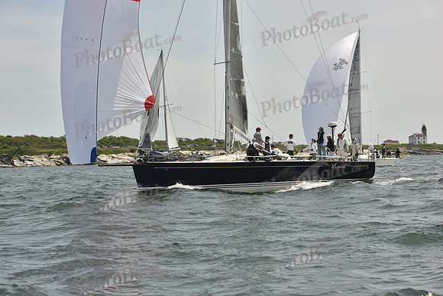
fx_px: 862
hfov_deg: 28.8
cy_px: 148
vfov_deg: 19.5
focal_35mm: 70
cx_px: 222
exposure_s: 1/1600
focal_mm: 70
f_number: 9
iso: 400
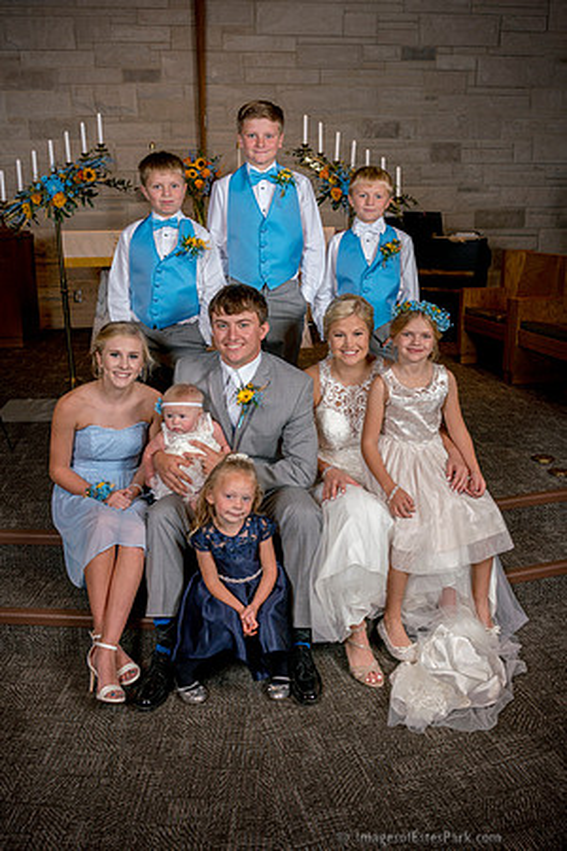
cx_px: 284
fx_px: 614
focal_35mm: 26
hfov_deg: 49.6
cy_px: 426
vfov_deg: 69.4
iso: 200
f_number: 5.6
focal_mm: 26
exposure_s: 1/80
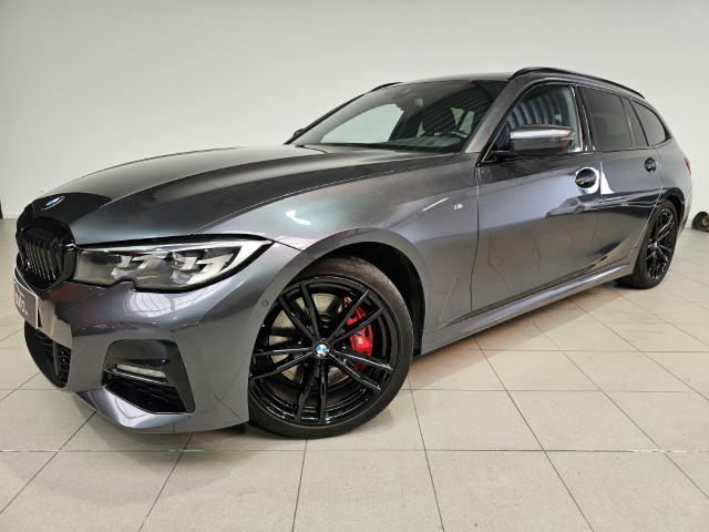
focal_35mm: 23
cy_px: 266
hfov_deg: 73.9
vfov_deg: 58.9
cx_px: 354
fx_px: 471
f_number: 1.7
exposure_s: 1/180
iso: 80
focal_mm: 6.3
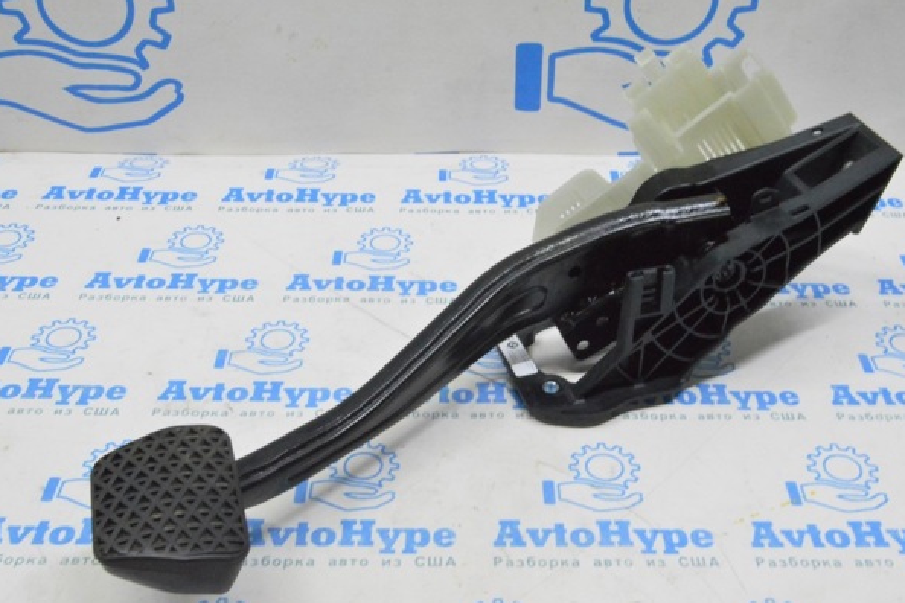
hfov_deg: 46.4
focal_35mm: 42
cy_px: 290
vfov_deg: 31.9
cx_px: 483
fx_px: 1056
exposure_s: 1/20
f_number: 20
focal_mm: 26
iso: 6400
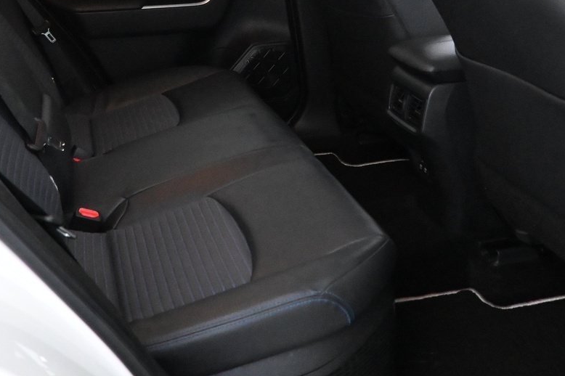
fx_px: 784
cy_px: 49
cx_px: 237
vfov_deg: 26.2
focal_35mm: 50
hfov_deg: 39.5
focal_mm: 16
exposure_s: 1/60
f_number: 3.5
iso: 7200
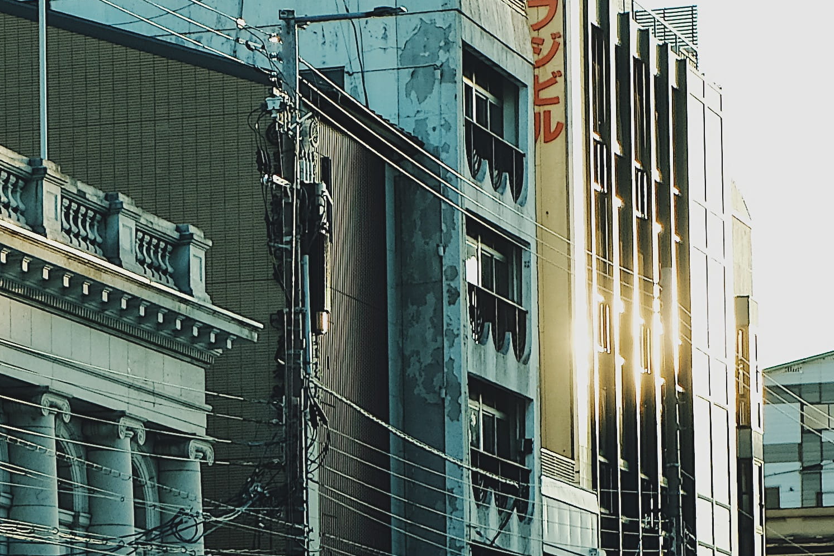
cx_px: 53
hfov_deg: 10.8
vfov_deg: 7.2
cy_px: 569
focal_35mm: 189
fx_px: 4379
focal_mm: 31
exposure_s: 1/320
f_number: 5.6
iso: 400
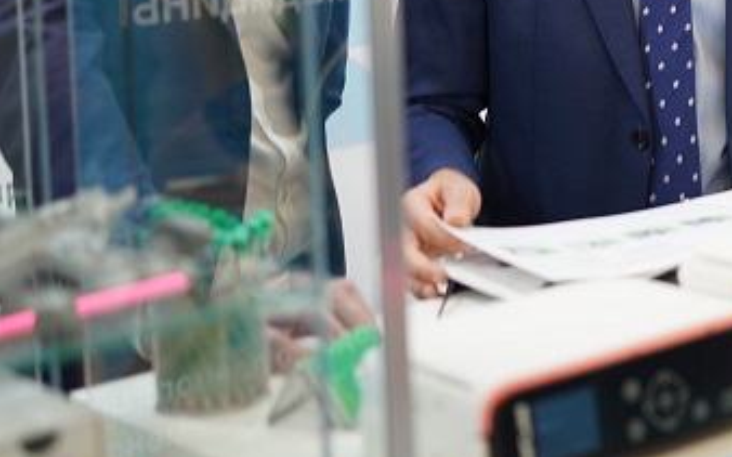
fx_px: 1895
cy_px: -41
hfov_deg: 20.7
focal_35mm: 95
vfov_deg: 13.5
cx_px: 834
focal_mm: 35
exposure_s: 1/320
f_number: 1.4
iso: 200
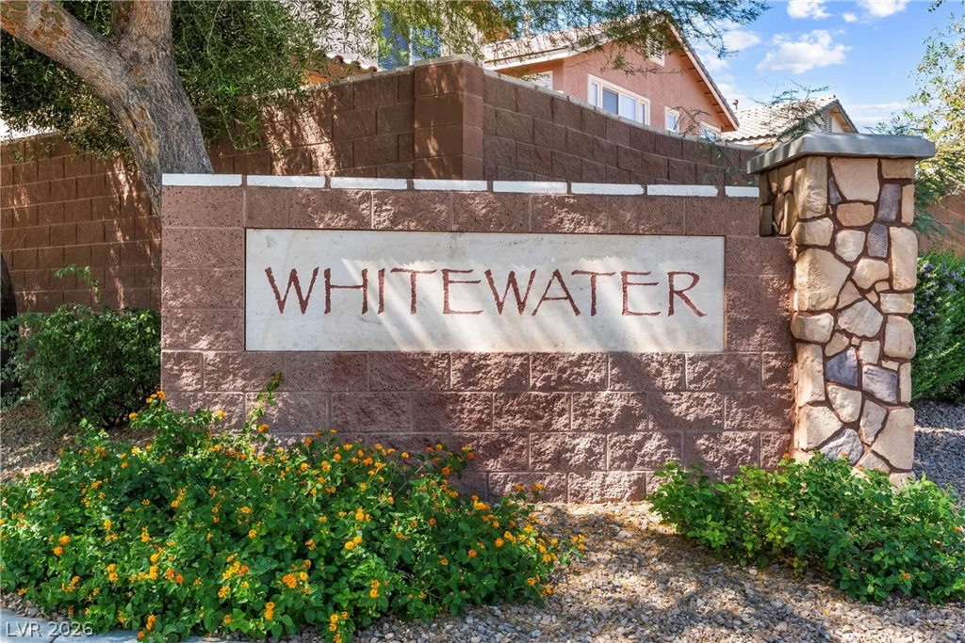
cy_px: 322
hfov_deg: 55.8
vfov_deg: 38.9
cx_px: 482
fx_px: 911
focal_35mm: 34
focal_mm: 23
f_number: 8
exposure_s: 1/3200
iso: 400
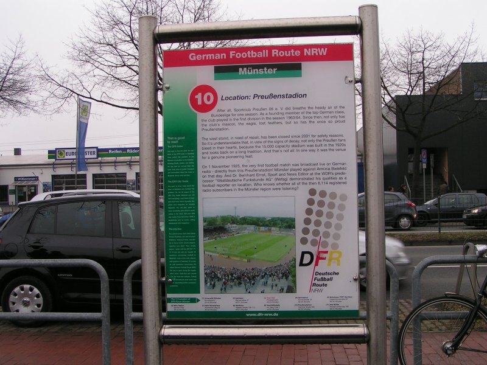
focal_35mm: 41
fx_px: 577
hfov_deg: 45.8
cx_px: 244
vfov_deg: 35.1
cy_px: 182
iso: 50
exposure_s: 1/125
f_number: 4.5
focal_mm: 6.3
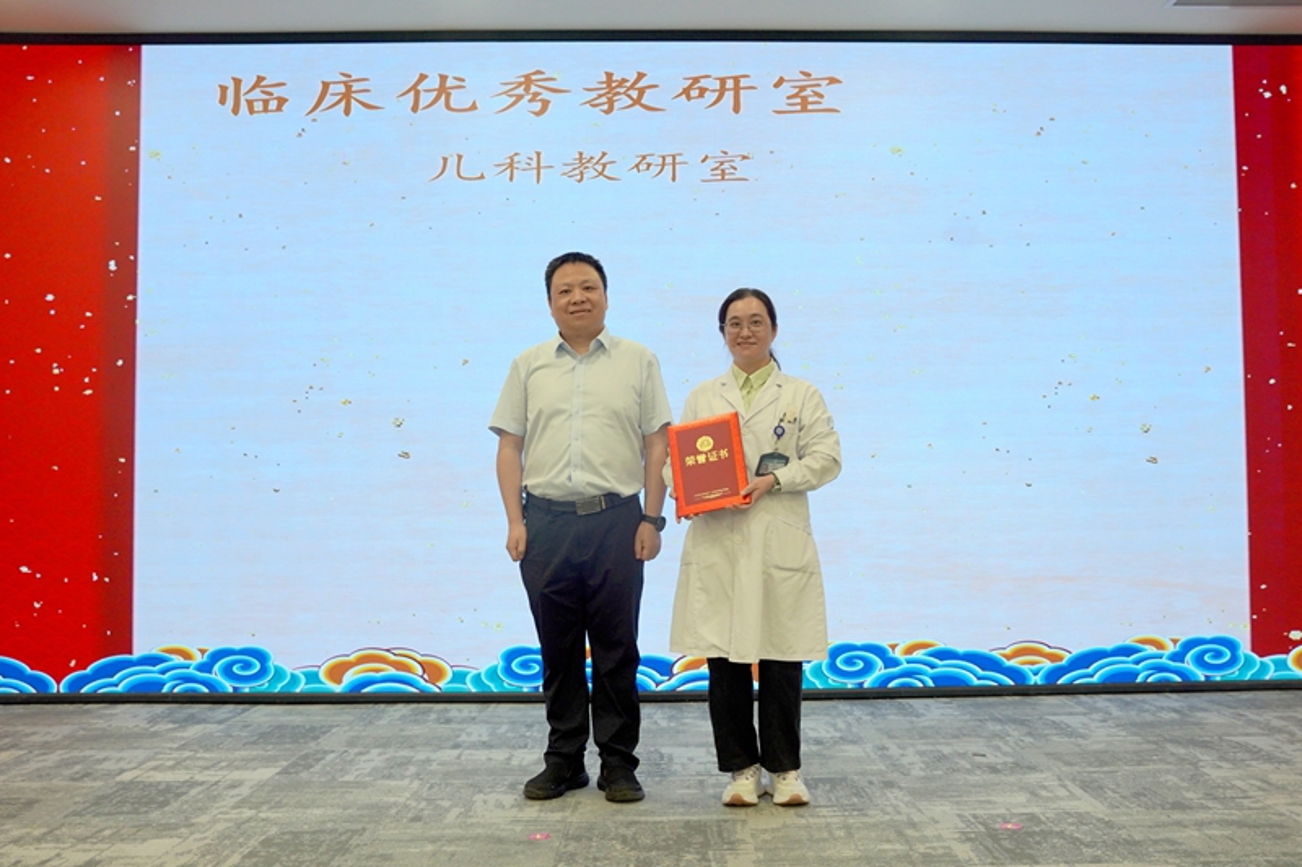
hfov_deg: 61.3
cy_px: 434
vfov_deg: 43.1
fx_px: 1099
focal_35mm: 30
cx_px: 651
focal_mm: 30.4
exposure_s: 1/160
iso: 1000
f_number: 4
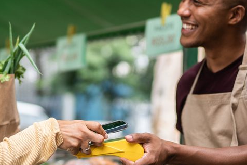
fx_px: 706
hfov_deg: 19.8
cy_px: 49
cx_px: 79
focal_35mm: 103
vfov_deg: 13.3
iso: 50
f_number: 1.2
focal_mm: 35
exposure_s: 1/800
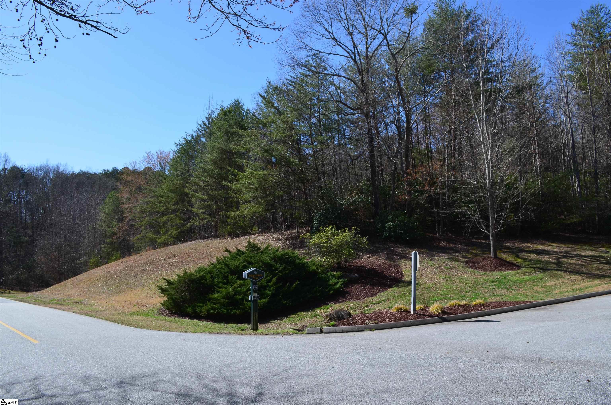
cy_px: 202
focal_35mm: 27
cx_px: 306
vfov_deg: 47.7
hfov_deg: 67.5
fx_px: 457
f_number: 10
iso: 250
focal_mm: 18
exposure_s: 1/250
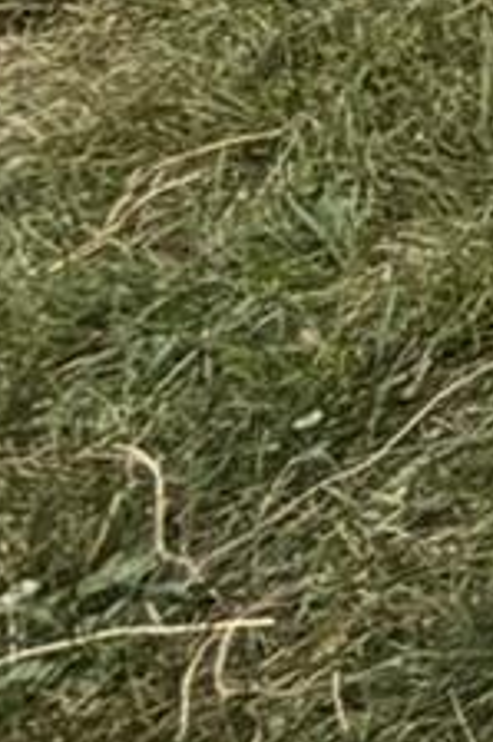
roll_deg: +0.4
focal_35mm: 133
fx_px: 2736
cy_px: -1474
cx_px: 2753
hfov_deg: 5.6
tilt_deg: -9.5
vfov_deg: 10.7
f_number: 2.2
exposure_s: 1/518
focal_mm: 2.22
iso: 40
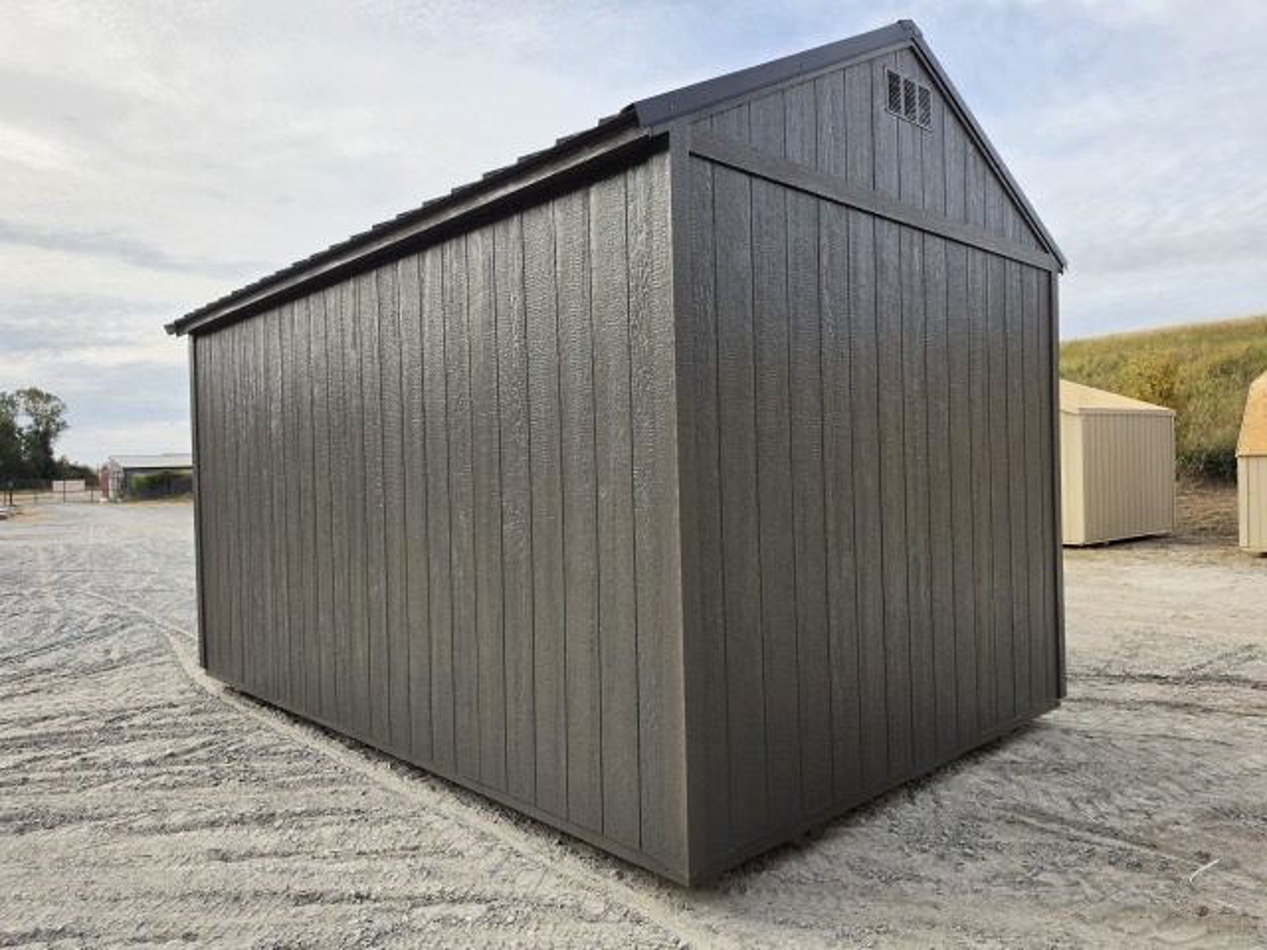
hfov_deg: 73.9
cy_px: 475
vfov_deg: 58.9
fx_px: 842
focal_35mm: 23
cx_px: 634
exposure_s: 1/7622
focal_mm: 6.5
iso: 64
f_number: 1.4
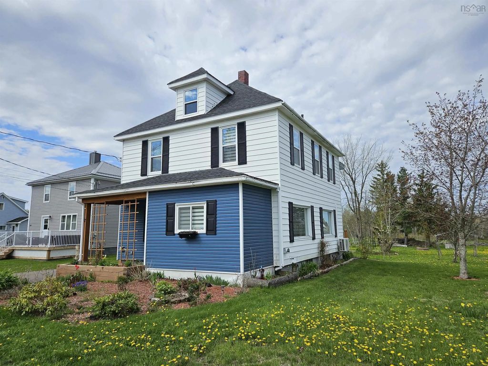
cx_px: 244
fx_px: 324
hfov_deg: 73.9
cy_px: 183
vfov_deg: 58.9
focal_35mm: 23
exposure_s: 1/3067
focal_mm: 5.4
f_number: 1.8
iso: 25
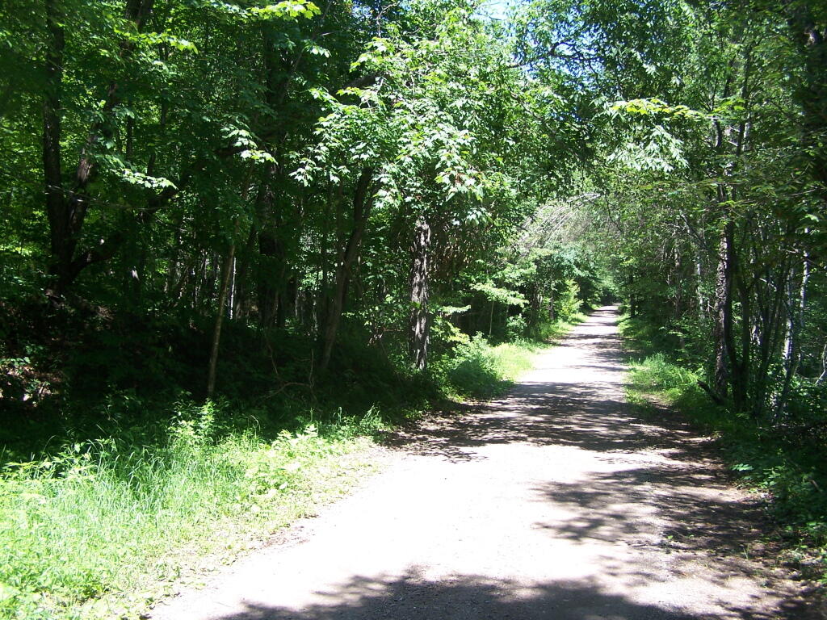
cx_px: 414
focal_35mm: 38
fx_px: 908
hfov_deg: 49.0
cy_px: 310
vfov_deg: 37.7
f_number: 2.8
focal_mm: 6.3
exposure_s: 1/200
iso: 80
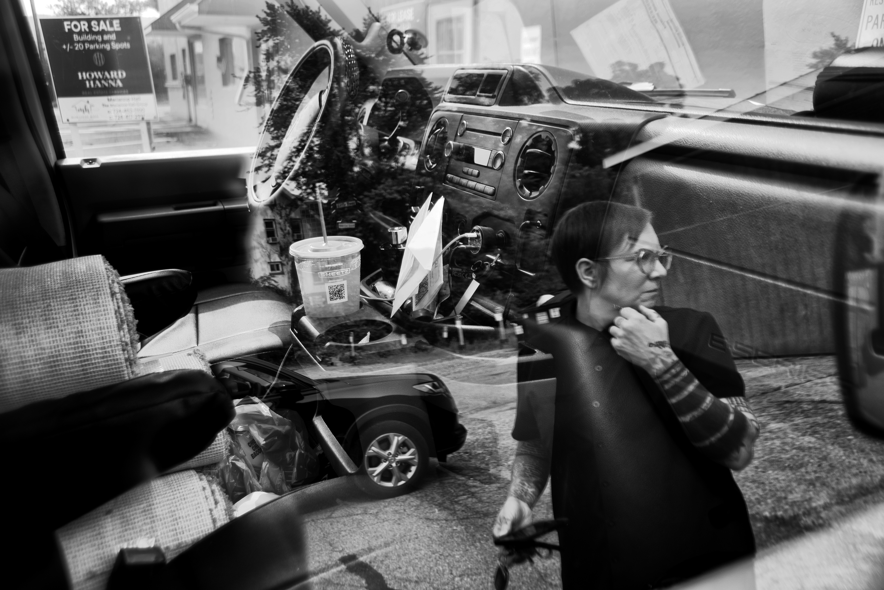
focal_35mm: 32
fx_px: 786
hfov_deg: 58.7
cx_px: 442
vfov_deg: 41.1
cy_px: 295
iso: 400
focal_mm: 32
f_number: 3.8
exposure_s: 1/200
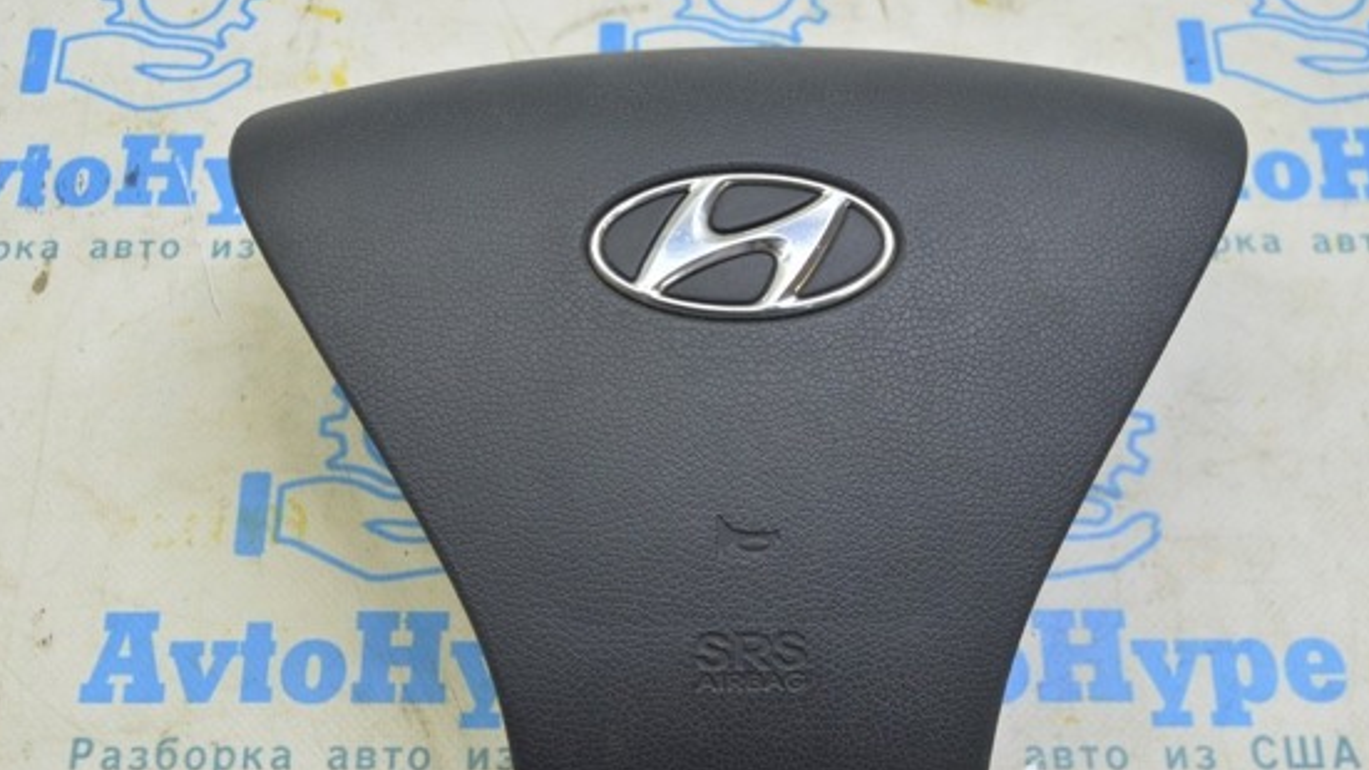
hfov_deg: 44.9
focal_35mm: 46
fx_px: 1656
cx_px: 629
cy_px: 433
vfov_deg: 26.2
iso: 400
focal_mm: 25
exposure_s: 1/20
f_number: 5.6
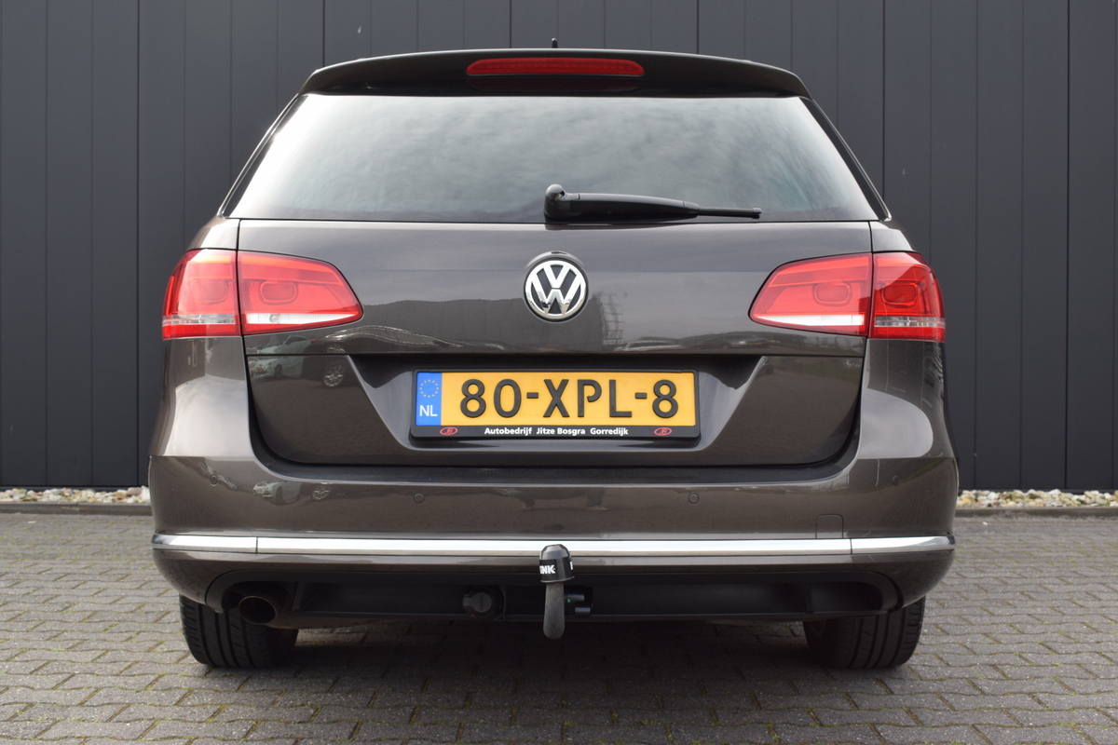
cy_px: 372
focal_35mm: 45
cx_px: 559
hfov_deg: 43.6
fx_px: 1397
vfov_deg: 29.9
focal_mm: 30
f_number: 8
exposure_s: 1/250
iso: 400
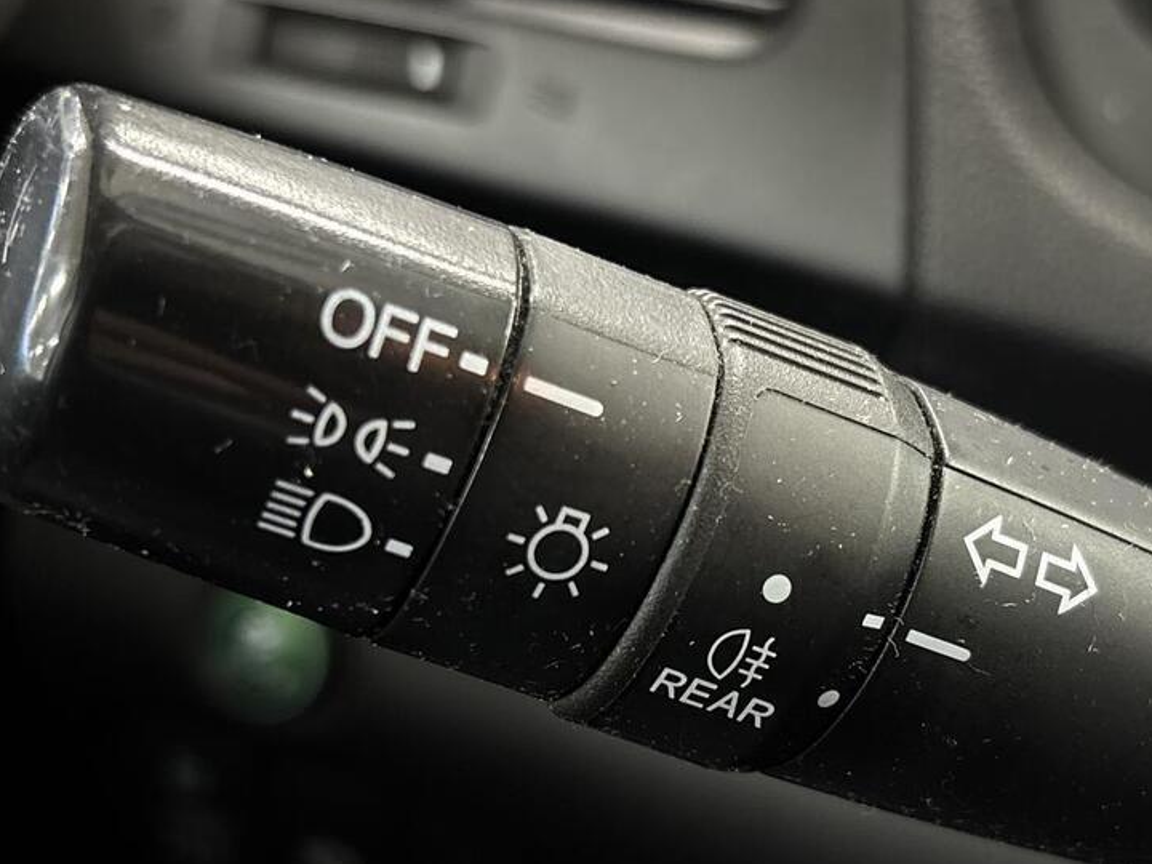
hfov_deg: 36.7
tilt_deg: -40.0
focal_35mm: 52
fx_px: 1731
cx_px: 701
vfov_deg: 28.0
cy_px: 496
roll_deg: +0.4
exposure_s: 1/25
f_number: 1.6
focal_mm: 5.96
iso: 500
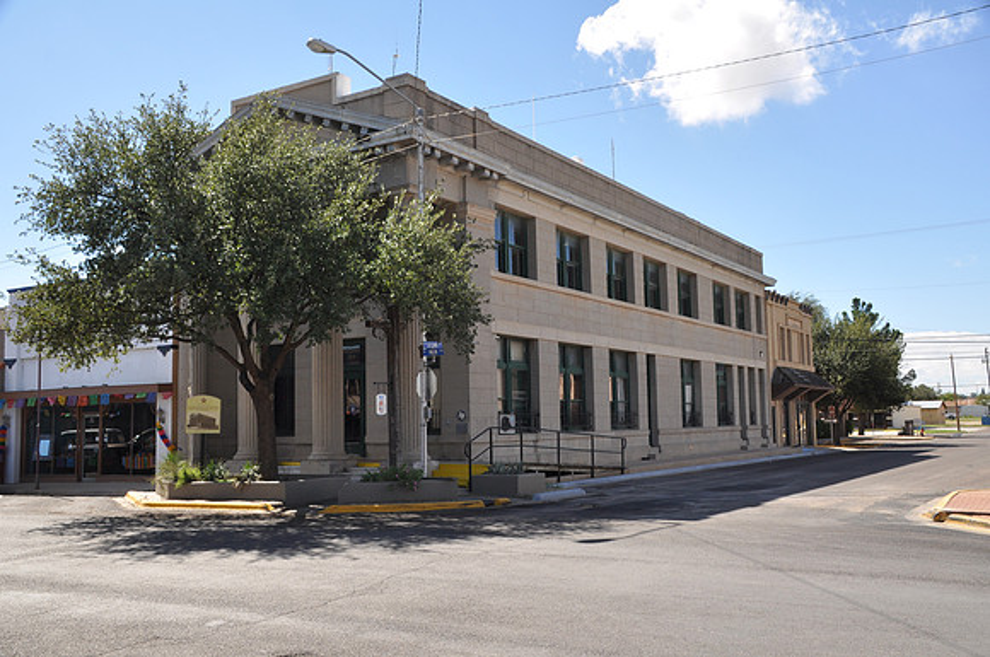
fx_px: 989
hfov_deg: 53.2
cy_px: 328
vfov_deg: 36.8
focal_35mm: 36
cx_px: 495
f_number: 11
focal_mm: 24
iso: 200
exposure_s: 1/125
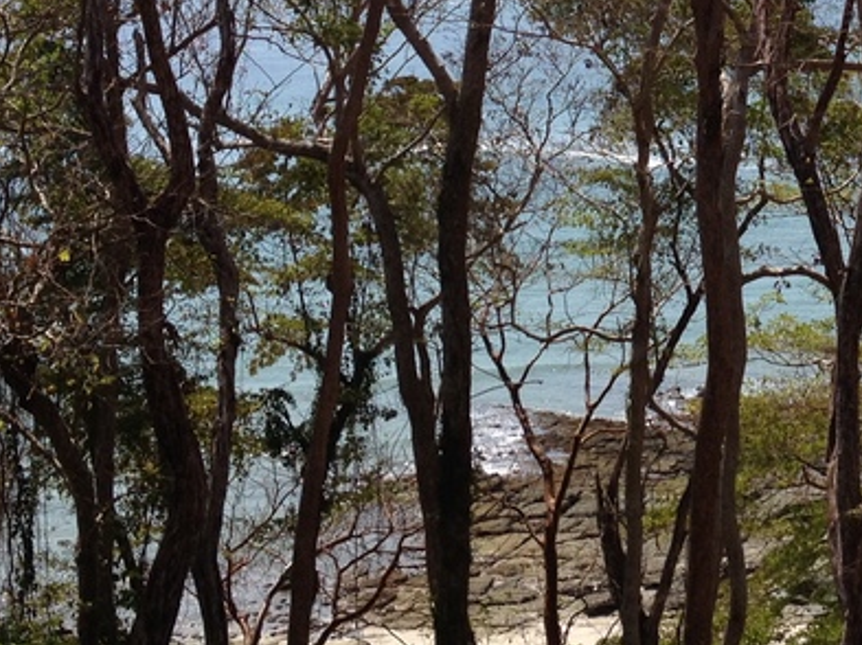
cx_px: 884
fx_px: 2662
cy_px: 26
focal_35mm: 107
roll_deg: -0.1
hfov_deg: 17.9
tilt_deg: -4.6
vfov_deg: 13.6
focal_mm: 4.28
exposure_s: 1/1842
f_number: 2.4
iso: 50
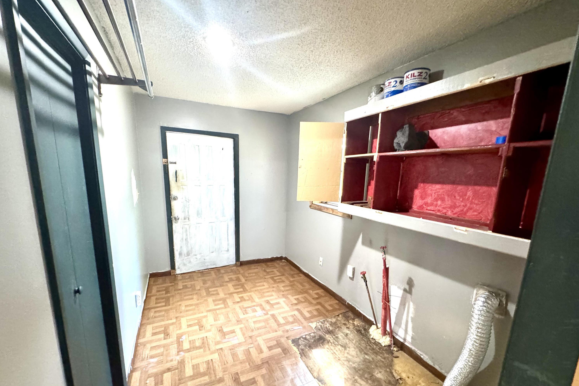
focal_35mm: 15
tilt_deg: -11.5
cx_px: 289
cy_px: 220
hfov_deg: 100.4
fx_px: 241
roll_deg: -1.9
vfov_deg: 76.9
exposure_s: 1/60
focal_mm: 2.22
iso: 800
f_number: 2.2
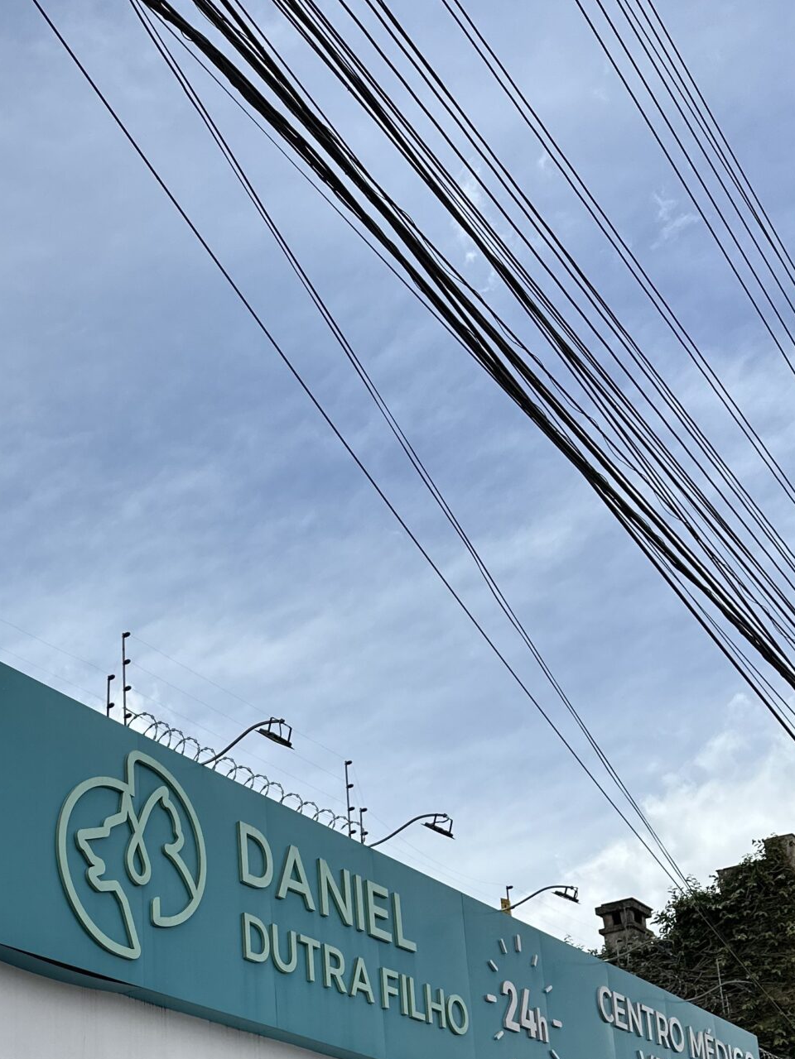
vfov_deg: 36.5
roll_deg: +0.0
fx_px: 1470
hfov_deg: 29.0
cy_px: 1005
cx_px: 75
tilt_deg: +15.5
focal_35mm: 48
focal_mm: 6.86
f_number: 1.78
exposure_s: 1/10753
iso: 80
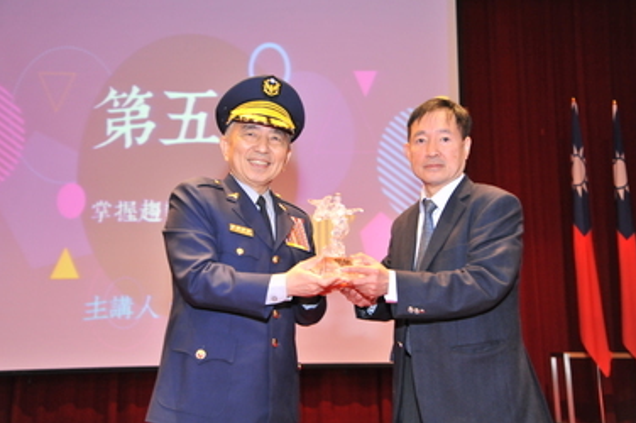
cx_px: 311
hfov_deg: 40.4
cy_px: 203
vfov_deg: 27.5
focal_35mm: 49
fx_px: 865
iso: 2500
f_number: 4
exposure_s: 1/125
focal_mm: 46
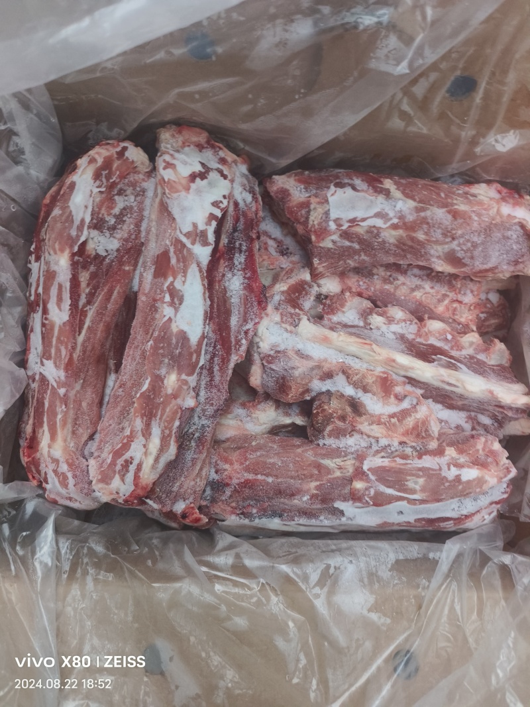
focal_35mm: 23
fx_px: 470
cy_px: 354
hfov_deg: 58.9
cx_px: 265
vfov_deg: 73.9
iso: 2047
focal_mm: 5.5
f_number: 1.75
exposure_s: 1/33.3
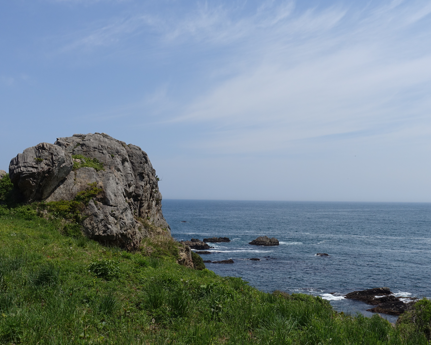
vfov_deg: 38.2
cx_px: 253
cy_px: 187
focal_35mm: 39
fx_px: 498
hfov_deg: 46.6
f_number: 5.6
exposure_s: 1/125
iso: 125
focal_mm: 11.45
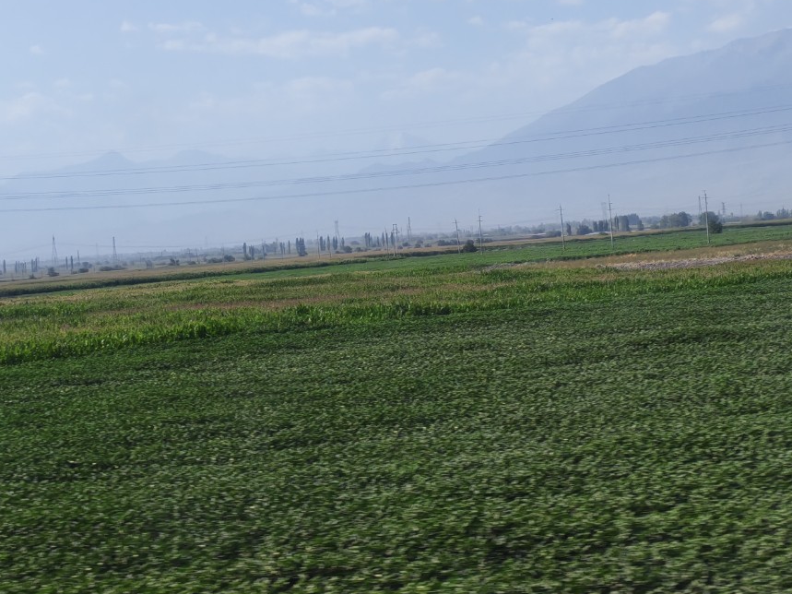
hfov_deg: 22.2
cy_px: 207
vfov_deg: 16.7
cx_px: 321
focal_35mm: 88
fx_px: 2013
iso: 50
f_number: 1.95
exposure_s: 1/400
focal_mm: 5.52
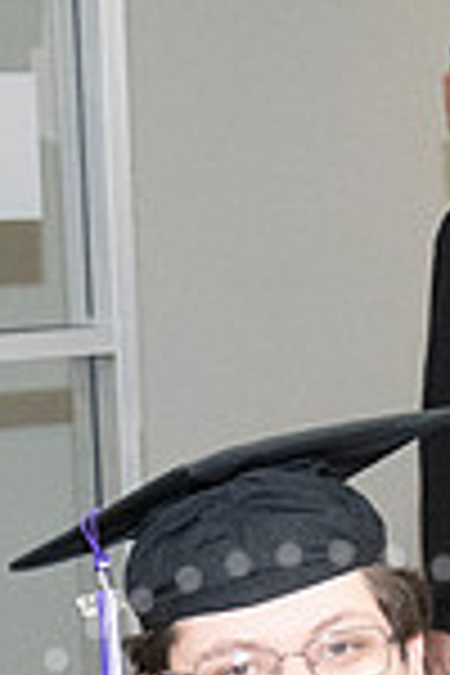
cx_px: 381
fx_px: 2944
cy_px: 958
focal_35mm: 157
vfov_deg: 12.5
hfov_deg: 8.7
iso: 6400
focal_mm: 35
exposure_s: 1/200
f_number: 8
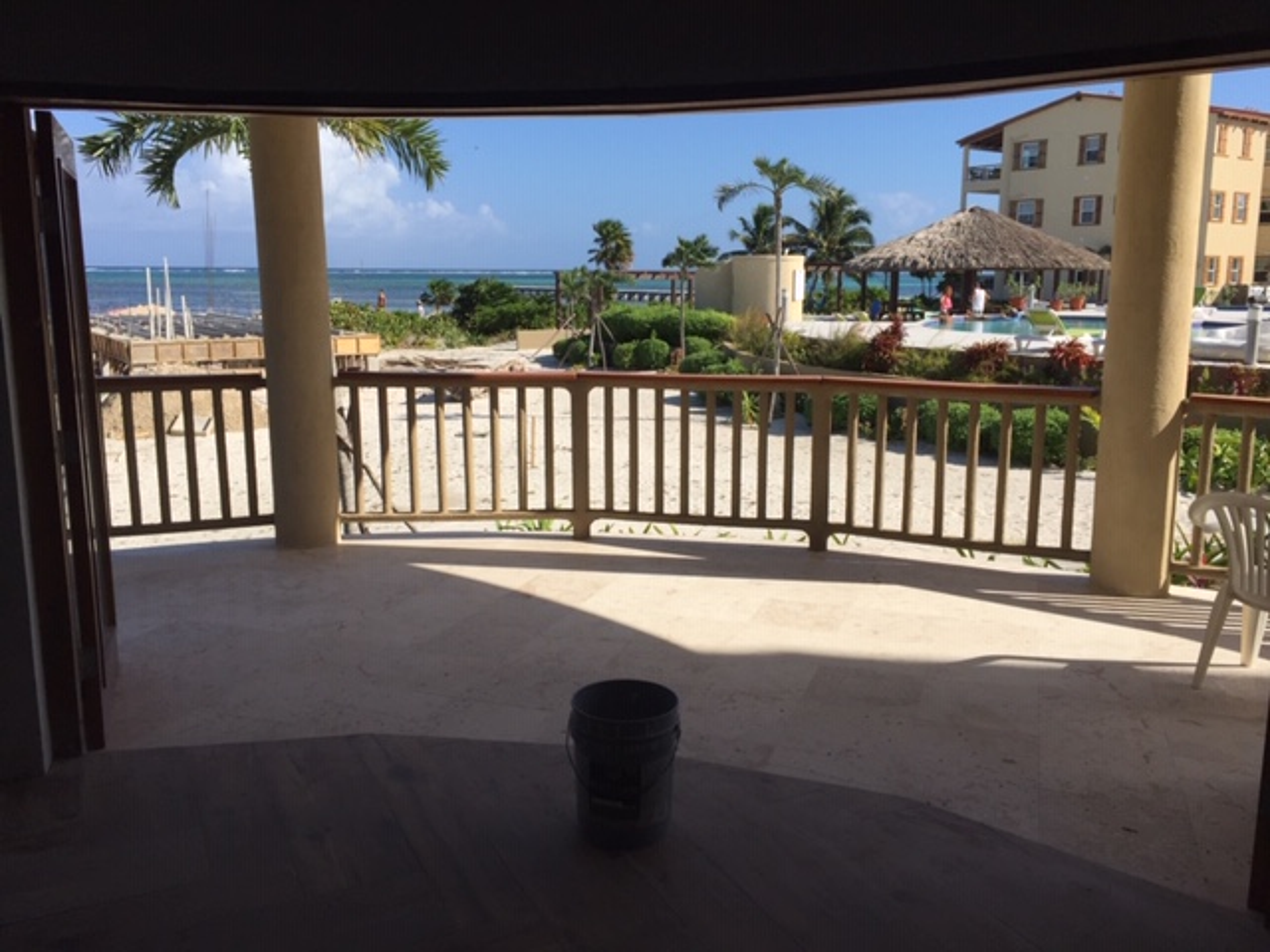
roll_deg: -1.0
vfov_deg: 48.2
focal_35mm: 29
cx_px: 635
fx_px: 1064
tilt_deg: -9.7
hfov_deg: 61.7
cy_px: 476
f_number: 2.2
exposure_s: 1/2825
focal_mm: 4.15
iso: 32
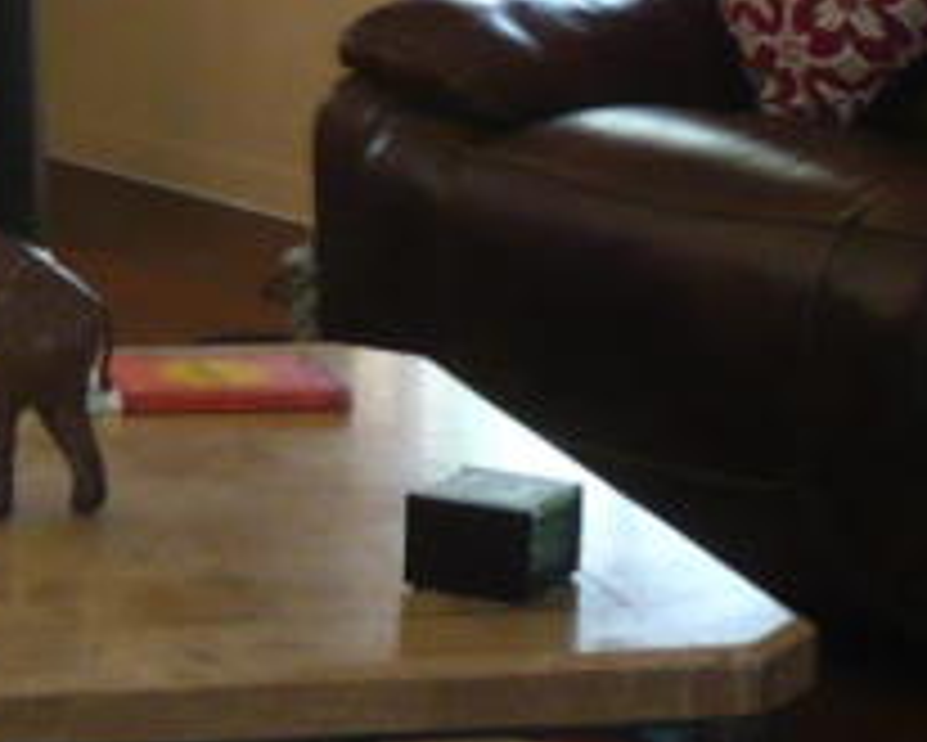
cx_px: 76
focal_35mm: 170
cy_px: -220
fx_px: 4666
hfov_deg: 11.3
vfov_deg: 9.0
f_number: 2.8
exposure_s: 1/30
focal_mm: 5.8
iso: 160
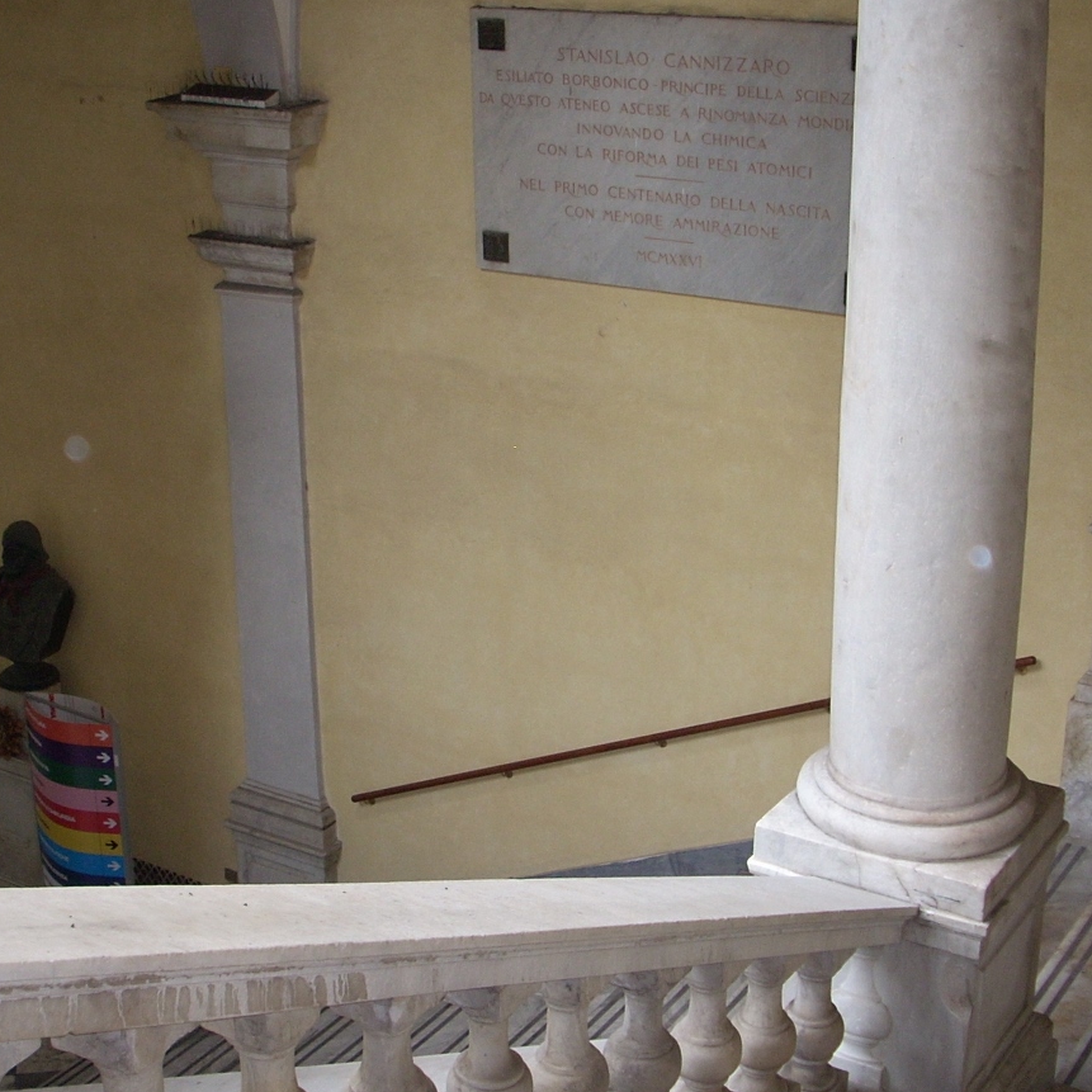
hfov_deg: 29.9
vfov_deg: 30.0
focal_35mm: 57
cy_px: 523
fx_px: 2034
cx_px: 412
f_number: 2.8
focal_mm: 6.2
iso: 100
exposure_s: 1/30
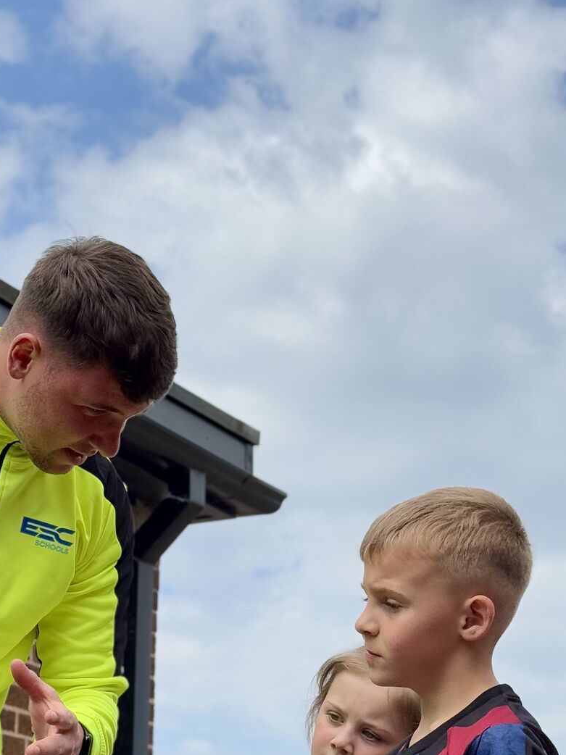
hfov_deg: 17.1
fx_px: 1876
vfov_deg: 22.2
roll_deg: -1.9
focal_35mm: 86
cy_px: 674
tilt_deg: +10.6
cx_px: 138
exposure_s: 1/4310
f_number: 1.78
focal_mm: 6.76
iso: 64
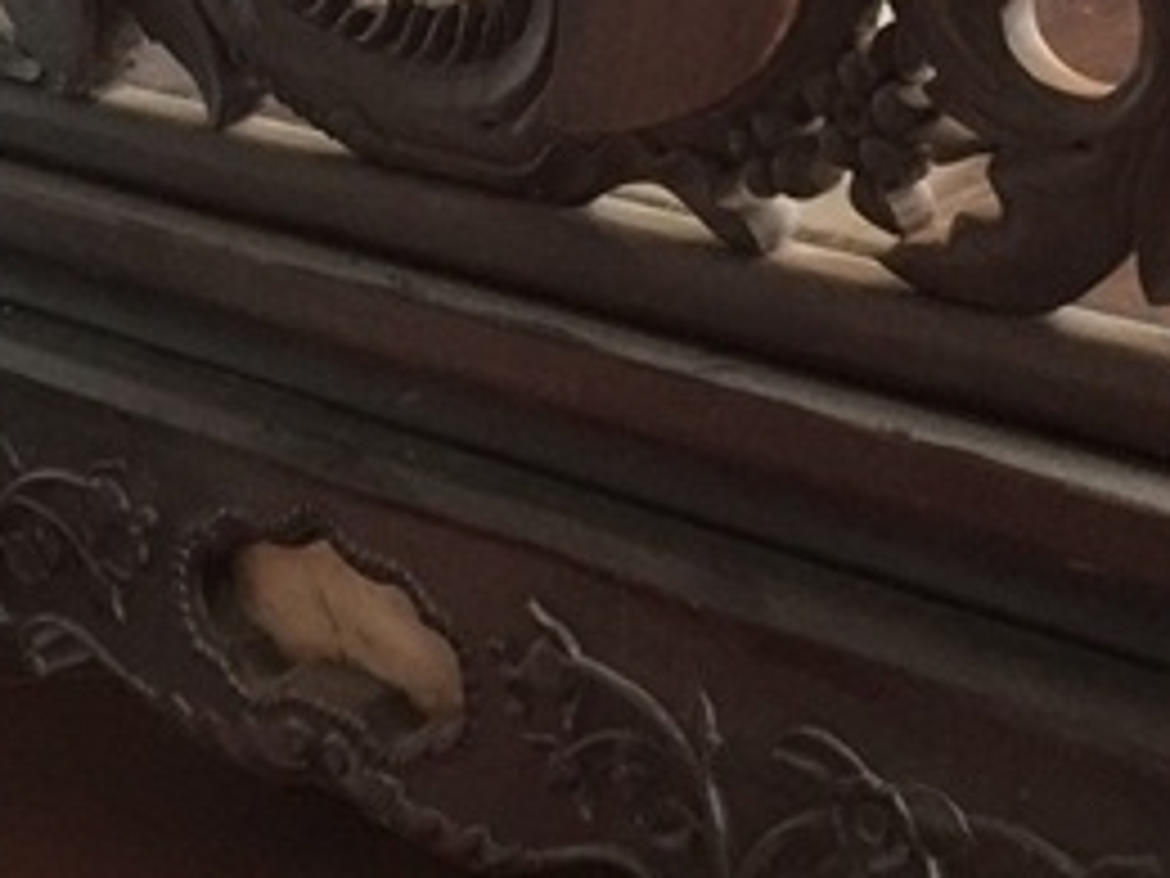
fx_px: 3312
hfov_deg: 20.0
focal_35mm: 98
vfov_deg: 14.9
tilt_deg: -16.9
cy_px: 95
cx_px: 765
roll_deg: +3.9
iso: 160
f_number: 2.2
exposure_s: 1/8
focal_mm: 4.15
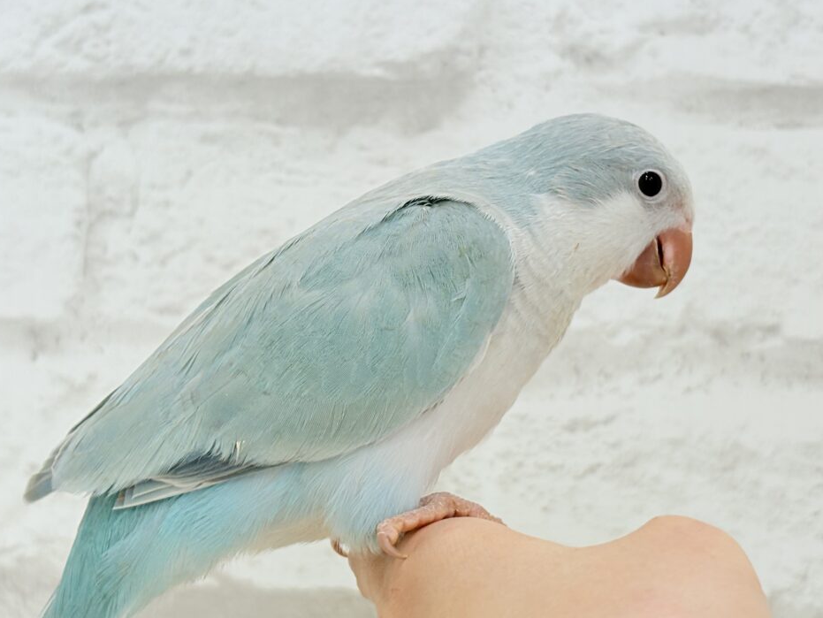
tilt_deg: -0.3
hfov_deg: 29.0
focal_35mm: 67
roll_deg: -1.4
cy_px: 323
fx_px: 1594
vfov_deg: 21.9
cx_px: 406
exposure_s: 1/100
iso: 64
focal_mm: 5.96
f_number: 1.6
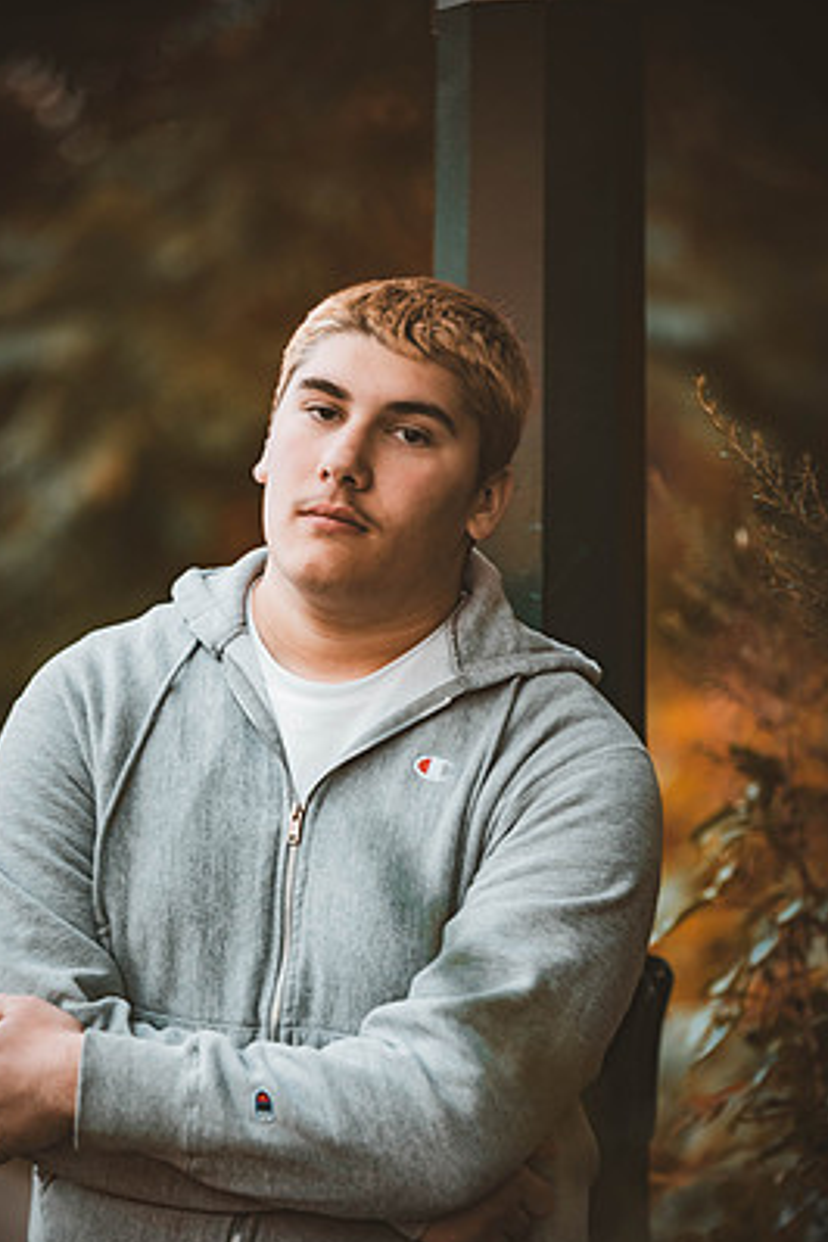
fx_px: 6037
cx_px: 374
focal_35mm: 175
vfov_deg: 11.7
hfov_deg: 7.8
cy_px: 691
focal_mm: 155
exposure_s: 1/400
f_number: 2.8
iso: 1600
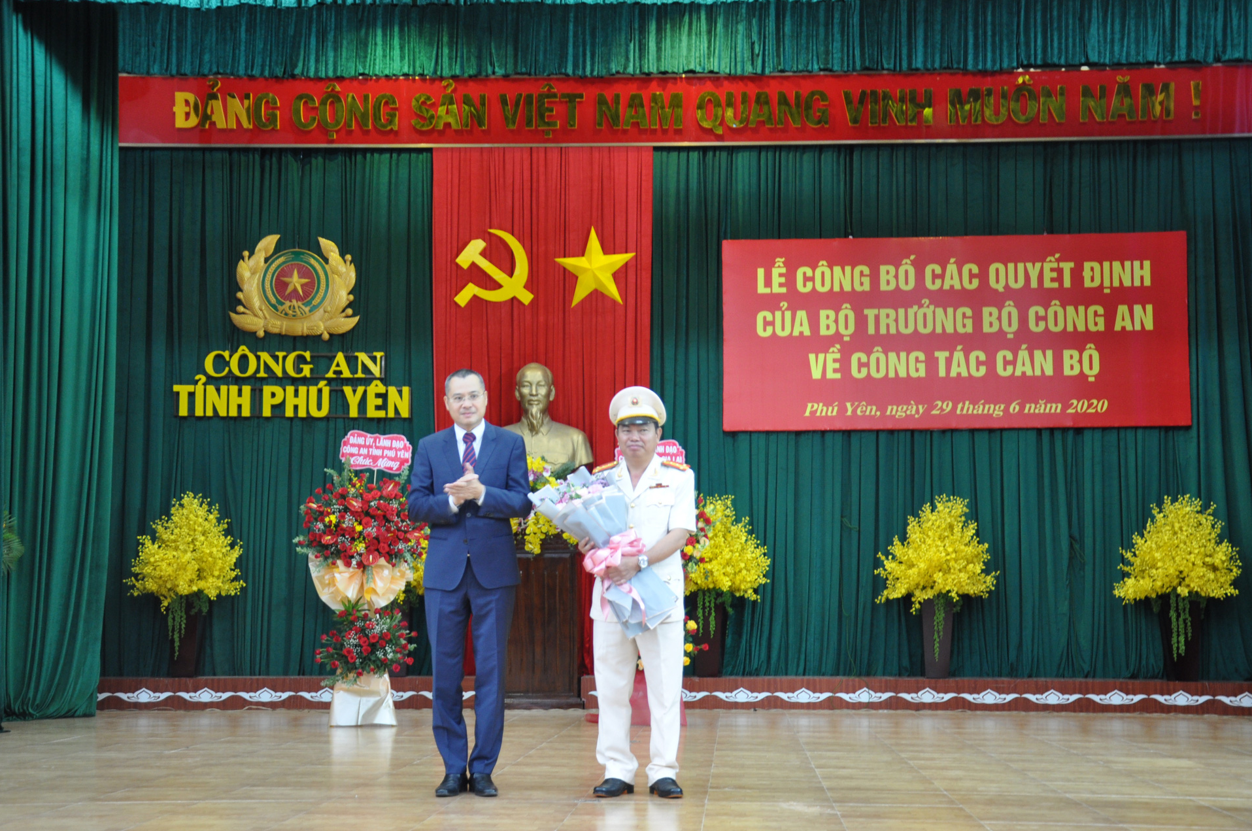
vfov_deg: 28.6
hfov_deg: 42.0
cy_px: 428
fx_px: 1632
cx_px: 651
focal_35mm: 47
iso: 640
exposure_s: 1/15
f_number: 4.2
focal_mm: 30
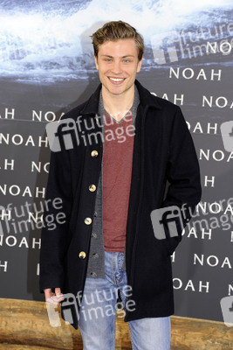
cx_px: 116
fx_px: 1183
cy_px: 175
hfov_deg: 11.2
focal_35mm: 122
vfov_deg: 16.8
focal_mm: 122
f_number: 6.3
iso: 800
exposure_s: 1/125
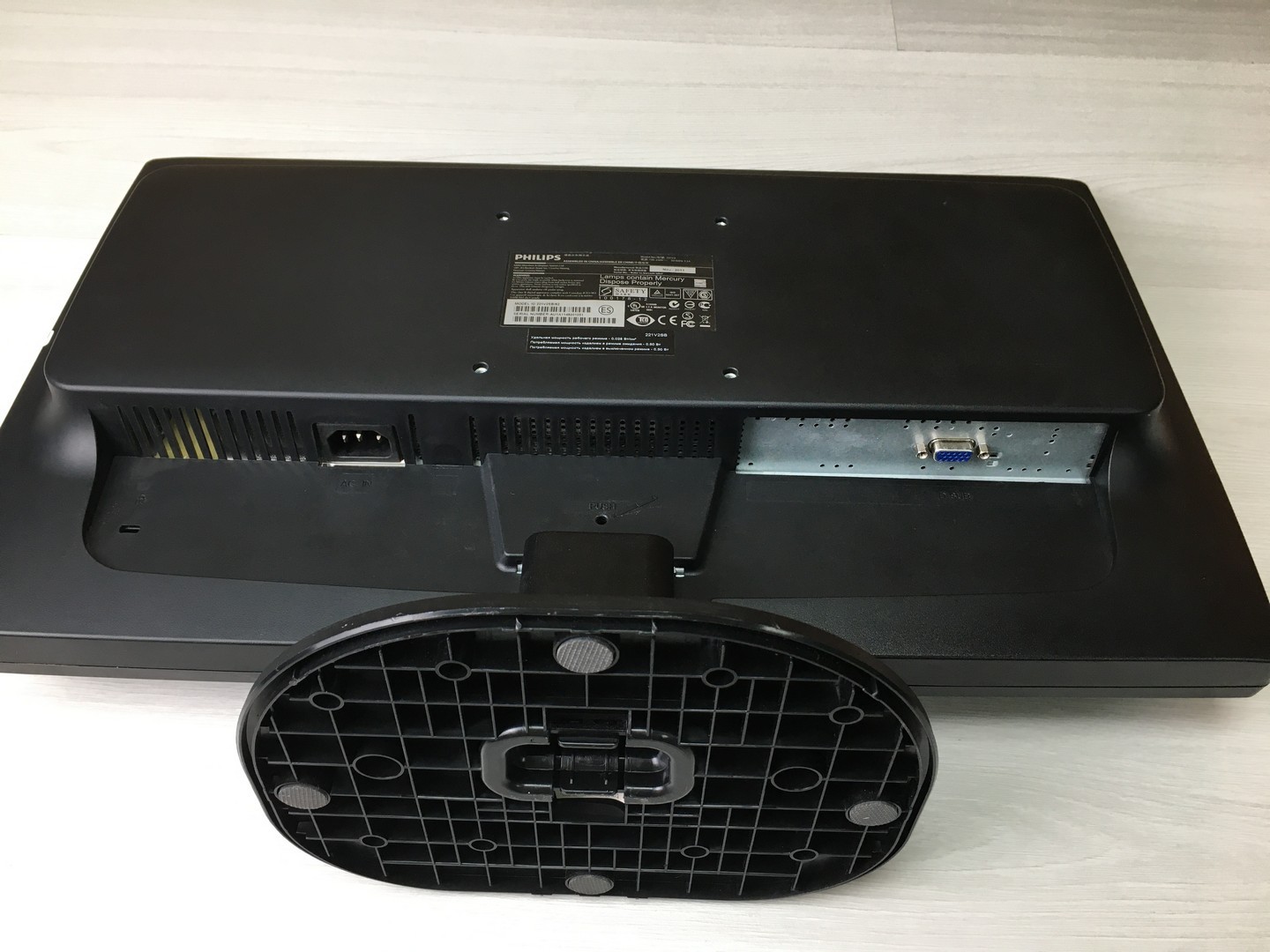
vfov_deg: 48.2
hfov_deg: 61.7
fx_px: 1064
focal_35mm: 29
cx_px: 635
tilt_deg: -57.5
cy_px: 476
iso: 32
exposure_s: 1/33
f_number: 2.2
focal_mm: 4.15
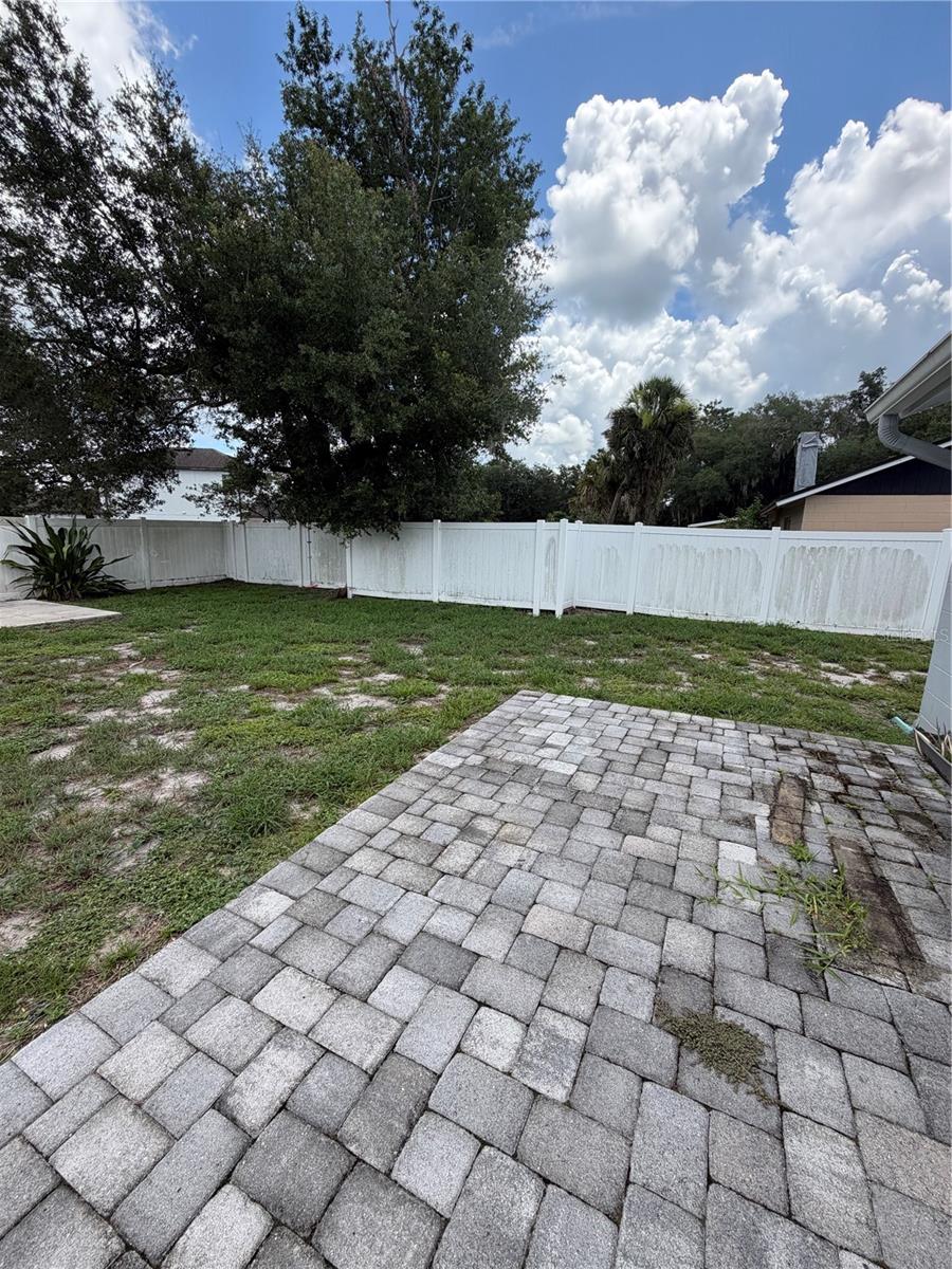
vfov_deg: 102.1
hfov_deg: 85.7
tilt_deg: -11.2
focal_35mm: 14
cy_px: 634
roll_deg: -1.6
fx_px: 513
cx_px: 476
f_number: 2.2
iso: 40
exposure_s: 1/770
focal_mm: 2.22
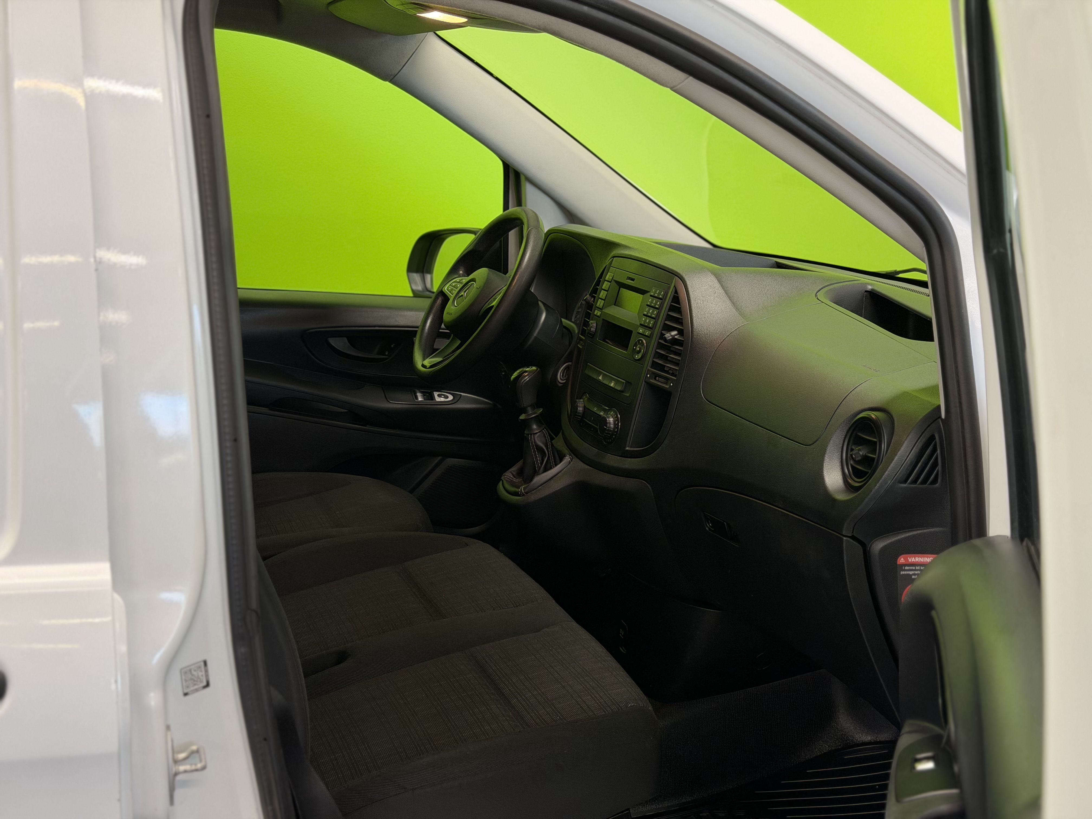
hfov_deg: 39.7
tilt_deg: -12.2
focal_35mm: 48
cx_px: 546
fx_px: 1514
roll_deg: -0.4
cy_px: 410
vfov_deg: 30.3
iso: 125
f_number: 1.78
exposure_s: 1/60
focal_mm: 6.76
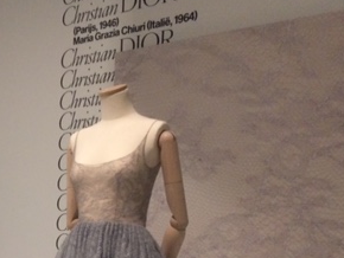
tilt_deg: -5.0
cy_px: 273
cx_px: -1
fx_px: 637
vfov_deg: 21.9
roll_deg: -0.1
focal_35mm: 64
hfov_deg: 28.4
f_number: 2.2
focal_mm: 4.15
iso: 320
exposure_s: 1/33
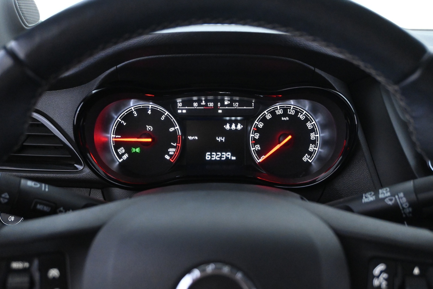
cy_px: 144
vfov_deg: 38.4
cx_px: 216
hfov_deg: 55.1
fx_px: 415
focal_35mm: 34
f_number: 4.2
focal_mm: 23
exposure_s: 1/60
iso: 6400
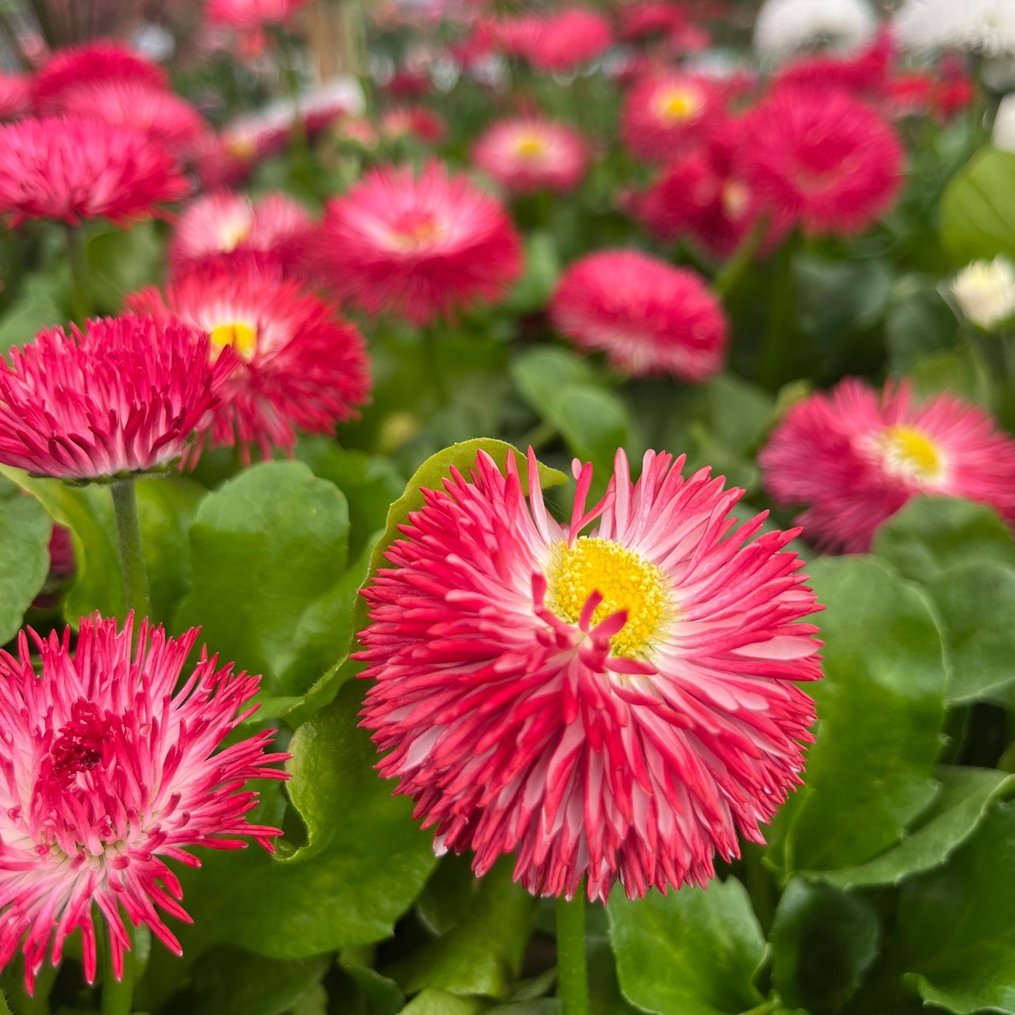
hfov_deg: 52.5
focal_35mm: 31
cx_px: 507
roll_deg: -0.4
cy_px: 435
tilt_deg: -23.4
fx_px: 1028
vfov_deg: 52.4
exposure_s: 1/268
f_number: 1.6
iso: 40
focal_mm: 5.1
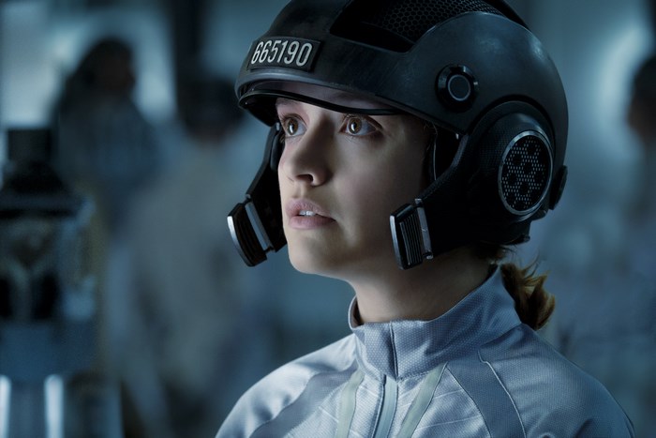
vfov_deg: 6.5
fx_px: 3827
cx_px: 328
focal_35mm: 210
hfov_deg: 9.8
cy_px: 219
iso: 4000
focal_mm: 140
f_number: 4
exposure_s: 1/250
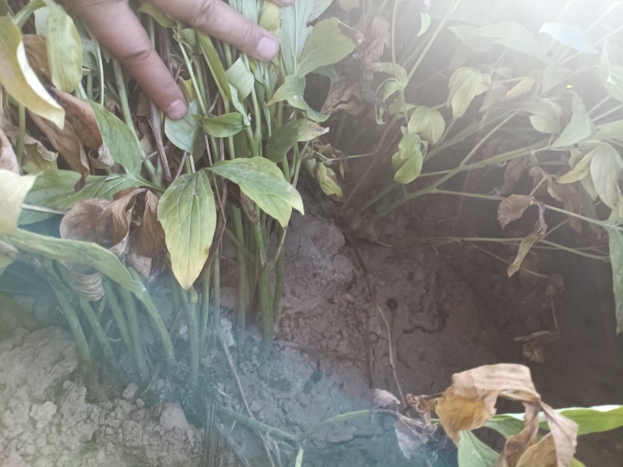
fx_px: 468
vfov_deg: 53.1
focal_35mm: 26
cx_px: 312
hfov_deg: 67.3
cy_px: 234
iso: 211
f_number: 1.8
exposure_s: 1/100
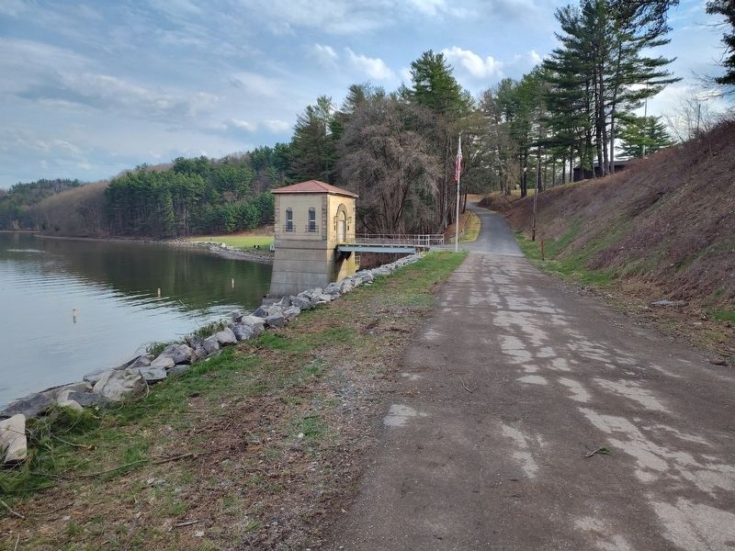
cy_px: 276
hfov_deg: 73.9
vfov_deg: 58.9
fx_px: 488
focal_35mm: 23
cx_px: 368
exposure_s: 1/899
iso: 100
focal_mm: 5.56
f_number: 1.8
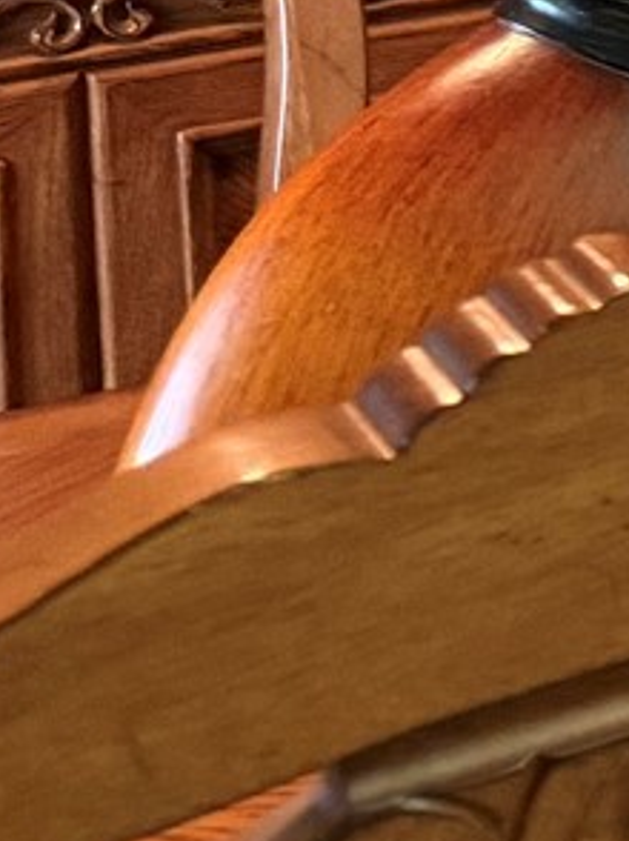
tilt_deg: -4.0
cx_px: 2665
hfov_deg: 6.9
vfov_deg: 11.6
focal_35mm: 157
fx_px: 3809
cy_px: -695
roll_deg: +2.0
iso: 640
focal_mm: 6.76
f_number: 1.78
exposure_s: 1/60
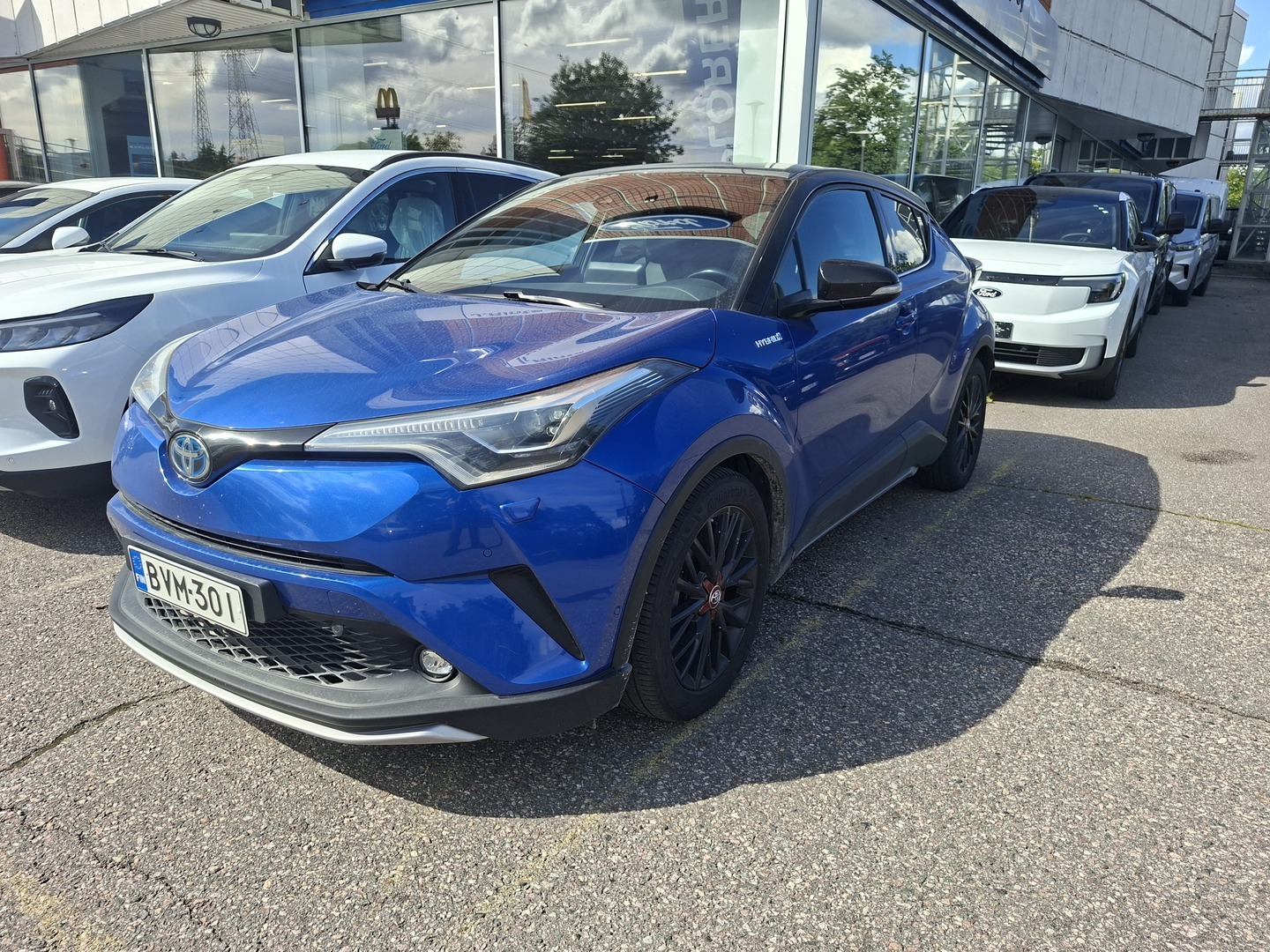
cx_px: 635
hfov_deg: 73.9
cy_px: 476
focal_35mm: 23
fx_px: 844
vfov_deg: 58.9
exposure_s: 1/1427
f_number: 1.8
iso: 50
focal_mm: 5.54
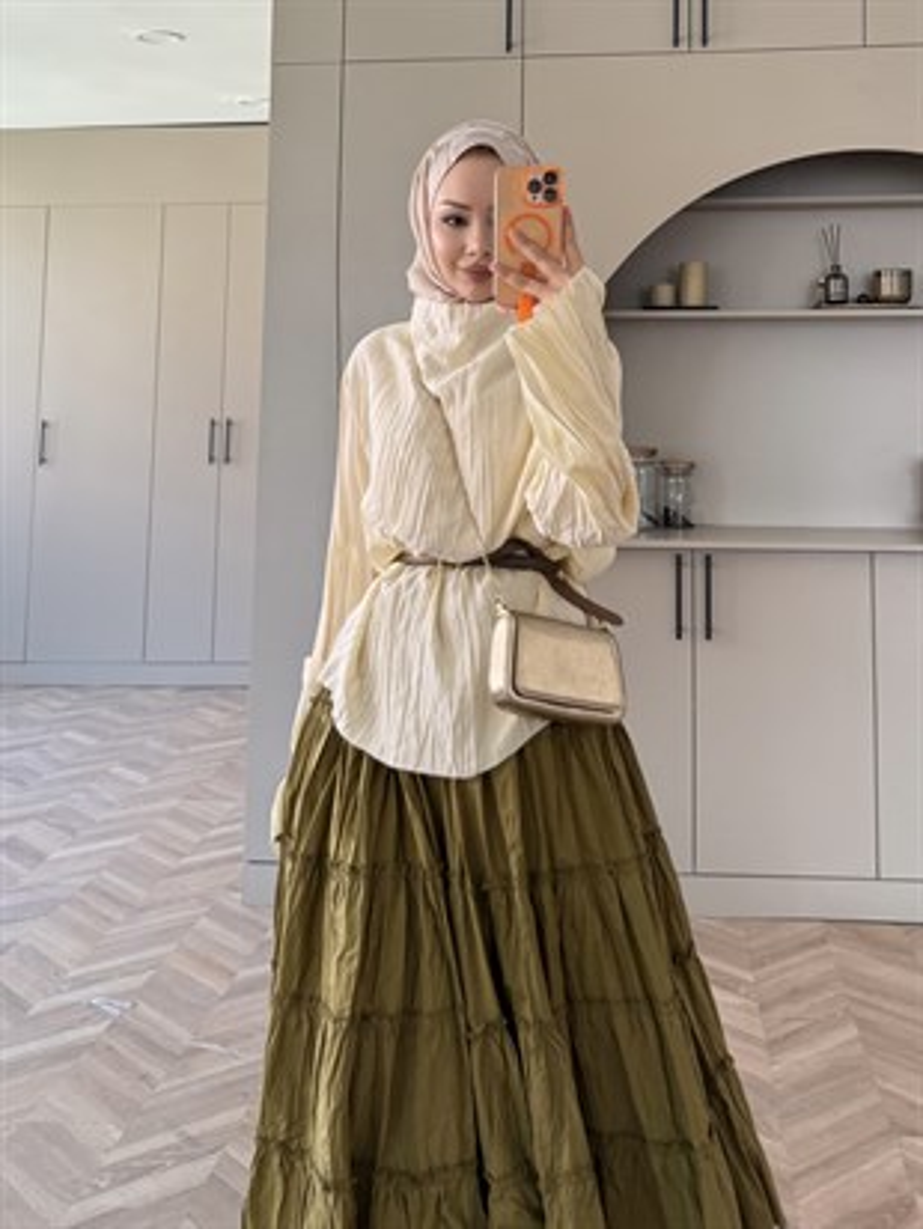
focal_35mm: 24
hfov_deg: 56.8
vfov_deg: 71.6
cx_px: 462
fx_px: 853
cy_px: 614
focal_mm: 6.76
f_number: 1.78
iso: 80
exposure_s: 1/121
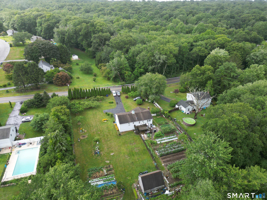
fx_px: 185
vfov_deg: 56.8
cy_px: 100
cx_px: 134
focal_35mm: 24
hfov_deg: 71.6
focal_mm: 6.72
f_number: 1.7
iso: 140
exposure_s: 1/640
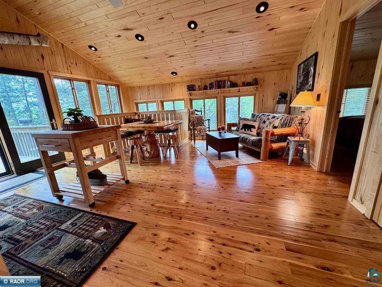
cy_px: 144
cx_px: 191
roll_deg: +3.1
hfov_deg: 102.1
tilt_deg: -14.2
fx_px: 154
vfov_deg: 85.7
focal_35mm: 14
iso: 200
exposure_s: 1/60
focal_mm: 2.22
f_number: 2.2
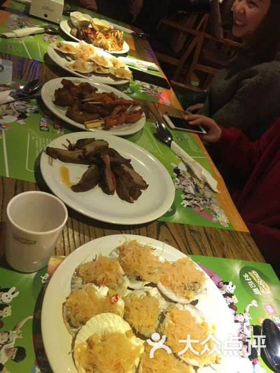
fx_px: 313
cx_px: 140
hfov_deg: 48.2
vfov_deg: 61.7
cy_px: 186
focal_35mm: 29
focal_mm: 4.15
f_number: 2.2
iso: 200
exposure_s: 1/20
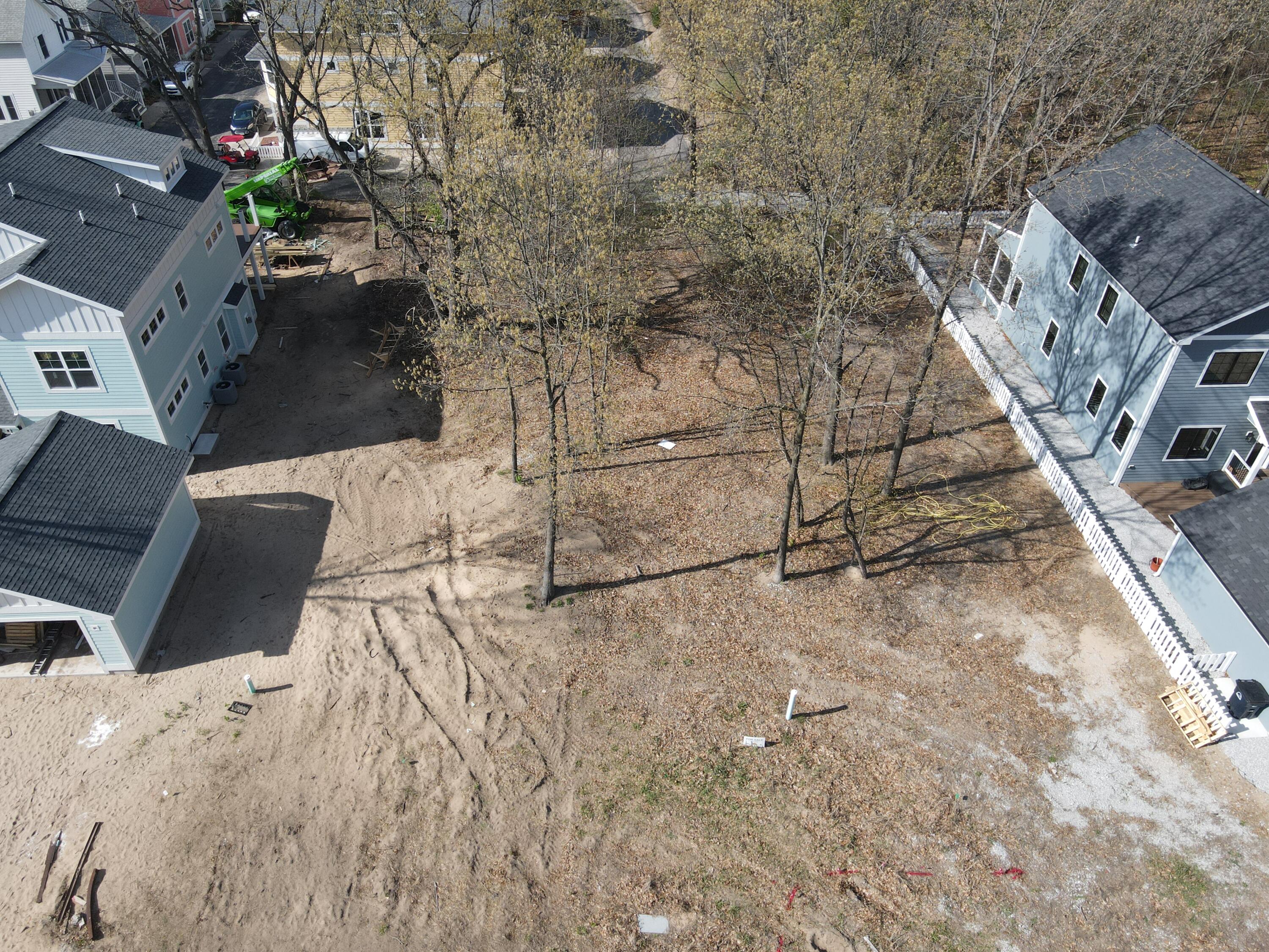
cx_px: 634
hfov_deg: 71.6
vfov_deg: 56.8
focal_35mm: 24
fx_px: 880
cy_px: 476
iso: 100
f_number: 2.8
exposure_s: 1/500
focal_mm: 4.5
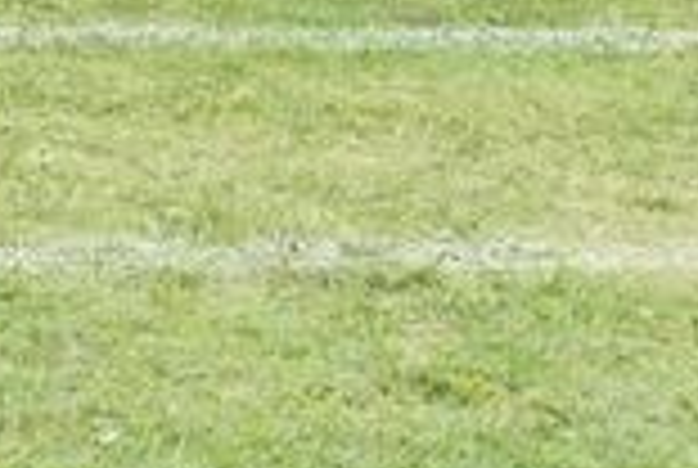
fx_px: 4643
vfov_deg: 5.3
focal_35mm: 239
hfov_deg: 8.4
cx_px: -344
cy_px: -1089
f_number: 5.6
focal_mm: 22
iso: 1250
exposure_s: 1/1600
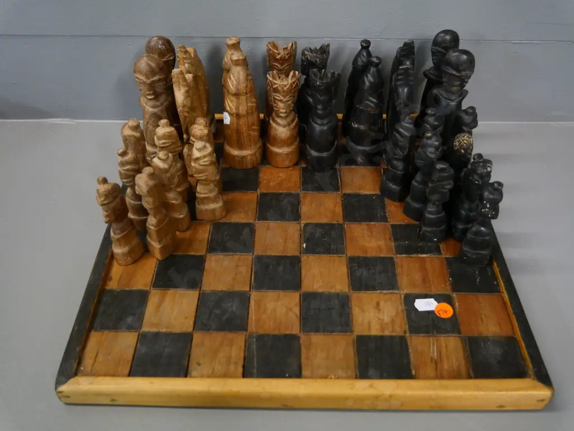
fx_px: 564
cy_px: 216
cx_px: 287
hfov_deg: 54.0
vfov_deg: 41.8
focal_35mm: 34
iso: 3200
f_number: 3.8
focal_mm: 17
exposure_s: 1/125
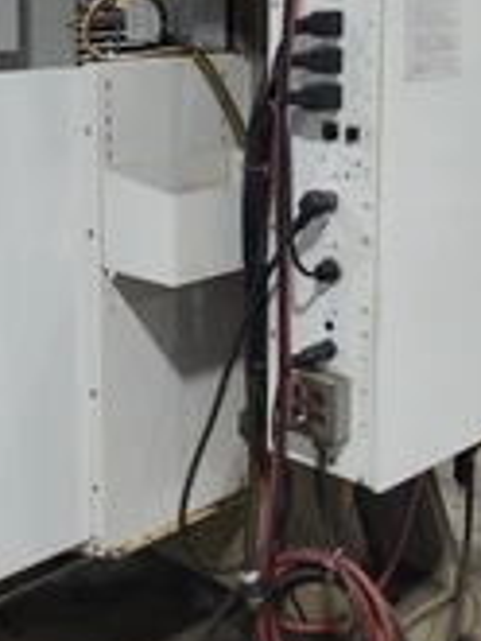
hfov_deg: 23.3
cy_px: 167
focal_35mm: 63
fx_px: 1166
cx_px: 206
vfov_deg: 30.2
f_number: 1.8
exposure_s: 1/24
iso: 125
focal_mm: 5.4
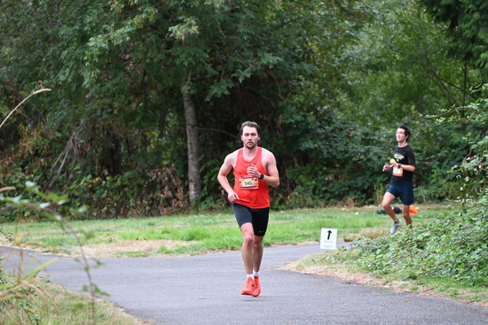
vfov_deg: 6.9
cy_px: 162
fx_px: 2712
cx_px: 244
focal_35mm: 200
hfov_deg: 10.3
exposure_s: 1/250
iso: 2800
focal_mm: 200
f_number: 6.3
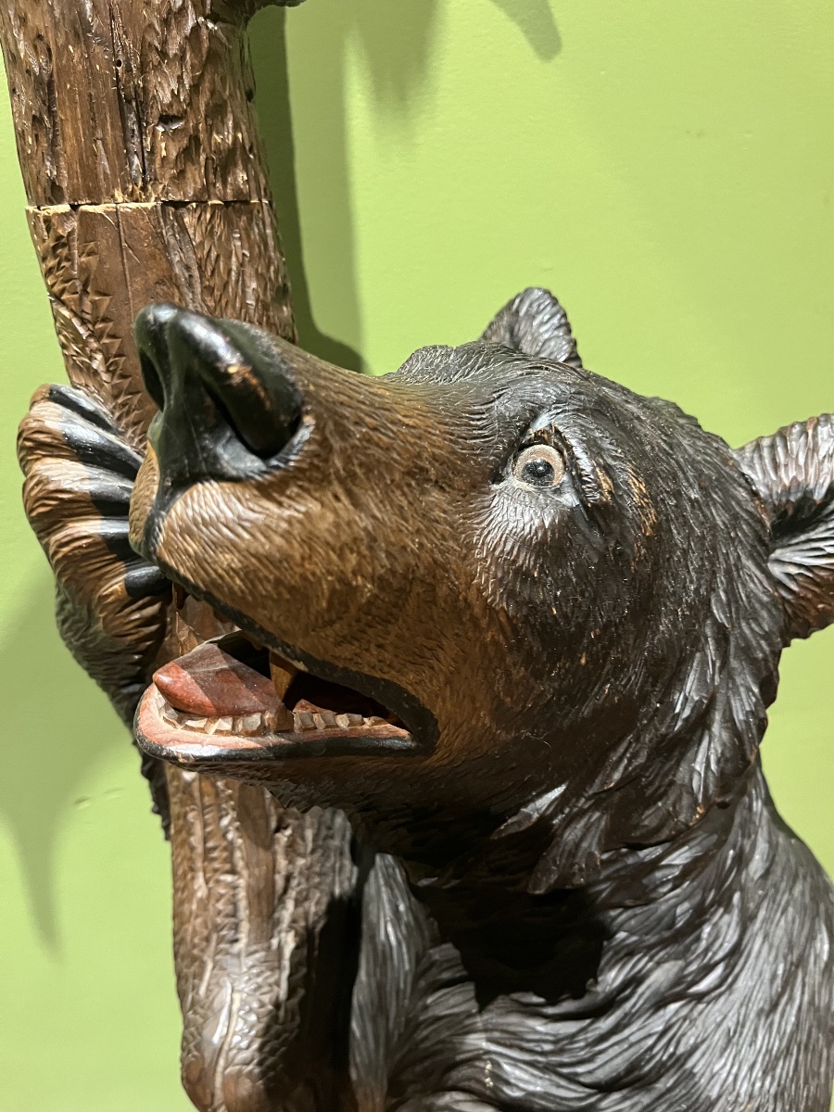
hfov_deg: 53.1
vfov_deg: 67.3
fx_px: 835
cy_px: 556
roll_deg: +1.7
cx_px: 417
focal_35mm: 26
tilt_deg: -26.7
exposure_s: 1/33
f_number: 1.6
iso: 500
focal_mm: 5.1
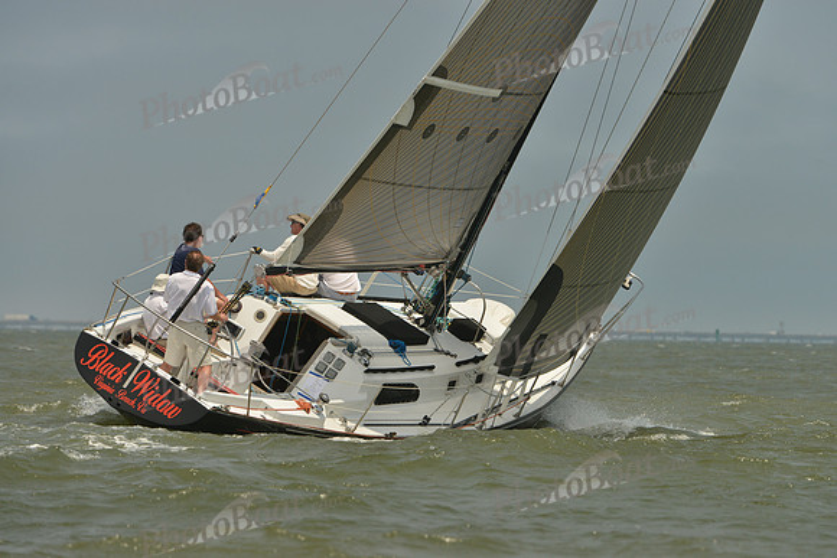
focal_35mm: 400
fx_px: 9302
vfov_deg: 3.4
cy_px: 279
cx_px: 418
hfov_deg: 5.2
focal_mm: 400
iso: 400
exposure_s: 1/1250
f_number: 9
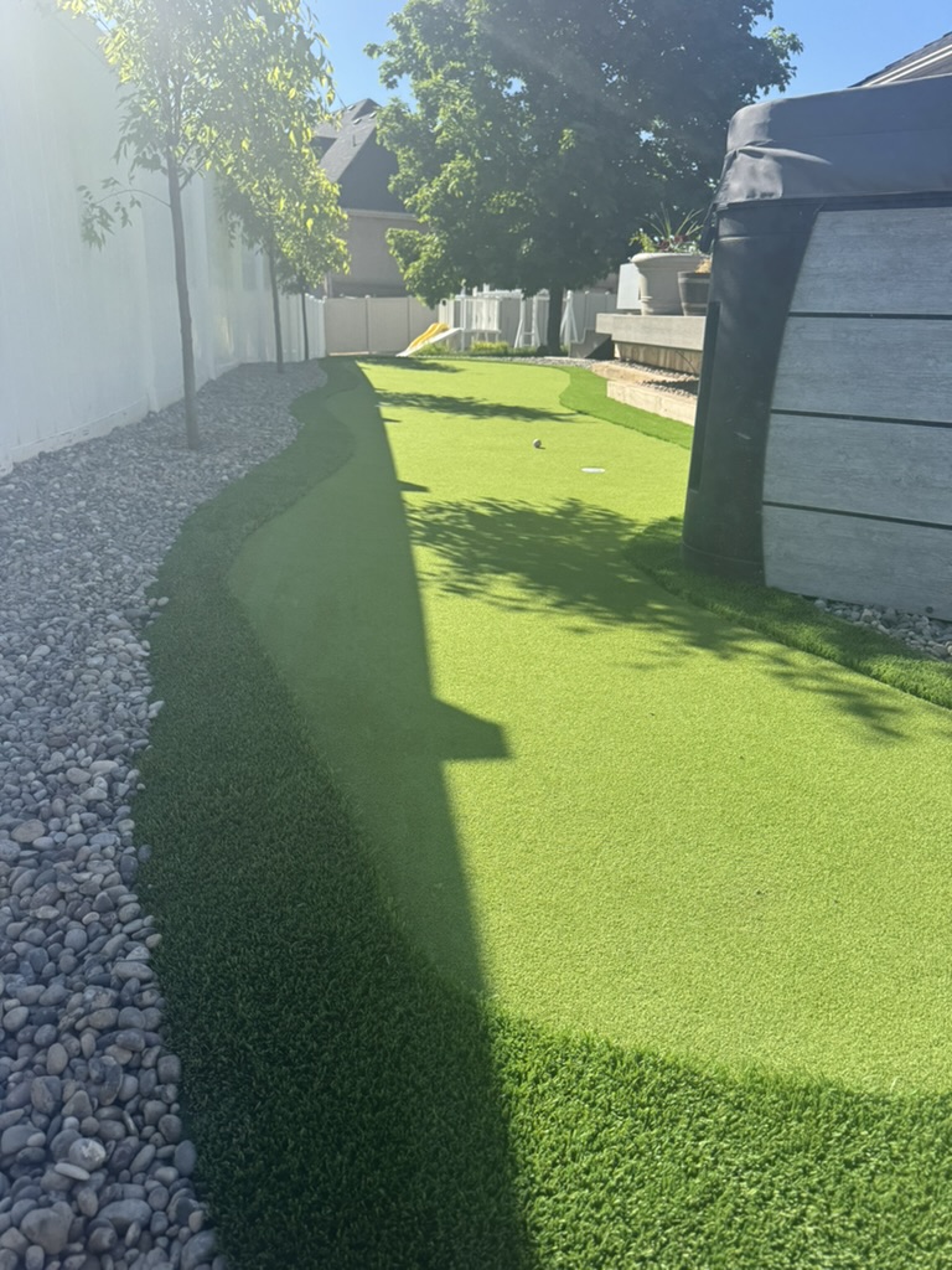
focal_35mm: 24
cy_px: 635
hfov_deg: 56.8
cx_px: 476
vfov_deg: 71.6
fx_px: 880
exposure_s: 1/2833
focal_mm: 6.76
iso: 80
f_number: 1.78
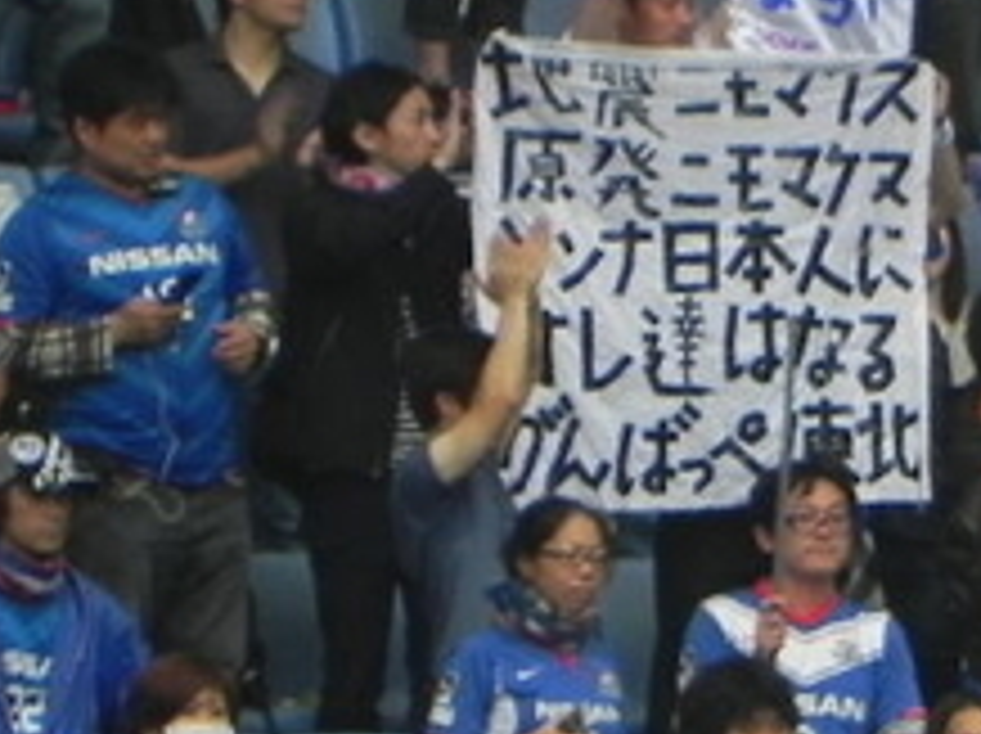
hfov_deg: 0.9
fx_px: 62873
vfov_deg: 0.7
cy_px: 594
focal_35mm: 2221
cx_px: 1422
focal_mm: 107.6
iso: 160
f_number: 5
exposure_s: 1/67.5
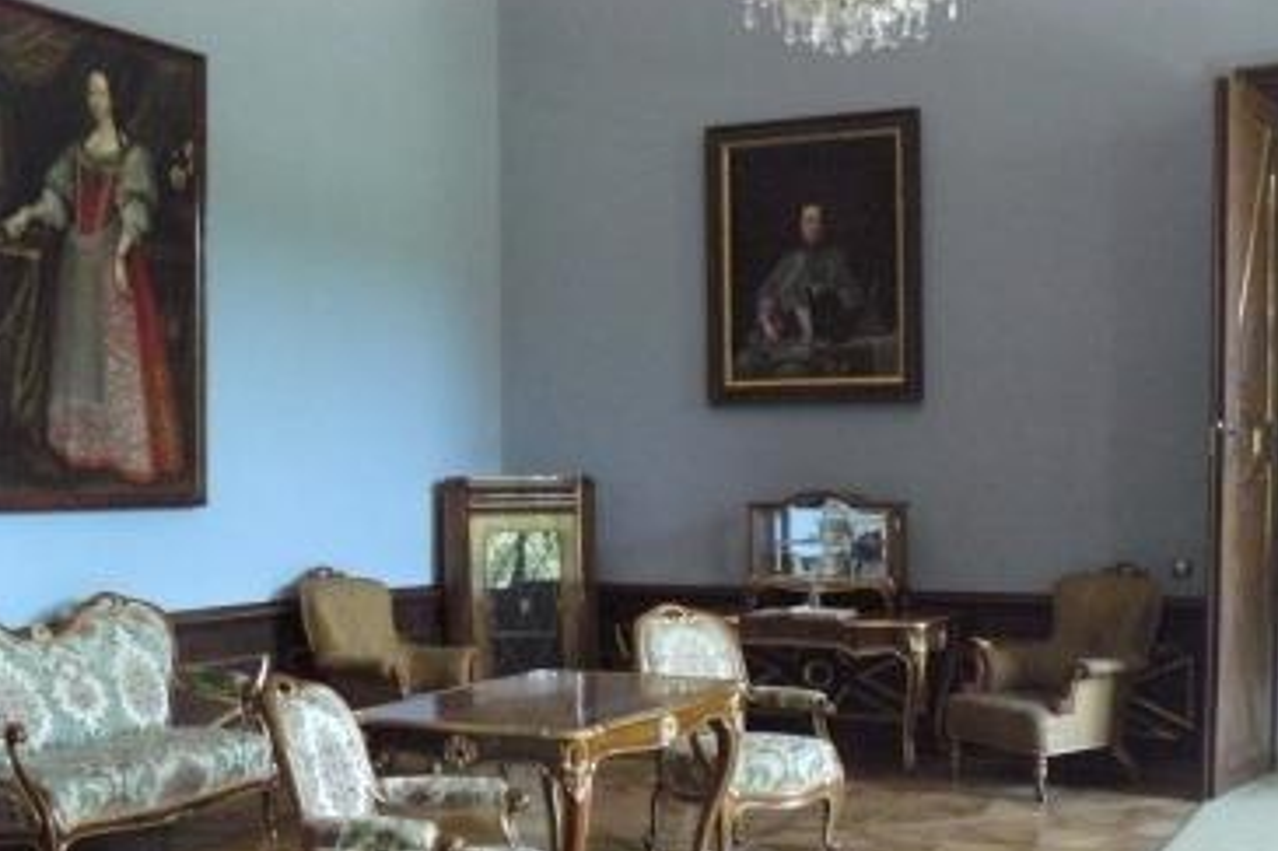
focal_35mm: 46
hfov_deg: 42.7
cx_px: 557
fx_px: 1632
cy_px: 567
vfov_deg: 29.0
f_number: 2.8
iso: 800
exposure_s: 1/30
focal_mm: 6
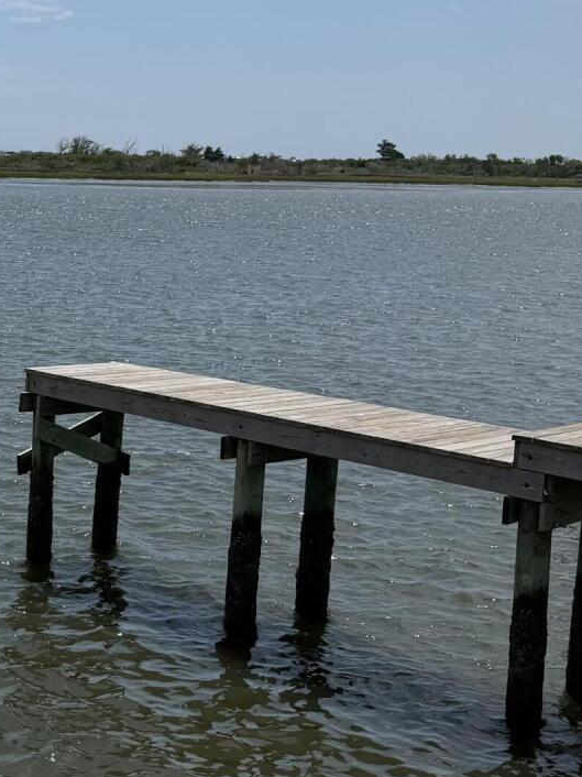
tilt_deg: -7.8
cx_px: -190
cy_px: 370
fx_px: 1525
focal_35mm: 68
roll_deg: -2.0
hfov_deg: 19.7
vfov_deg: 28.6
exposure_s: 1/9091
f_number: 1.78
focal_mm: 6.76
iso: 80
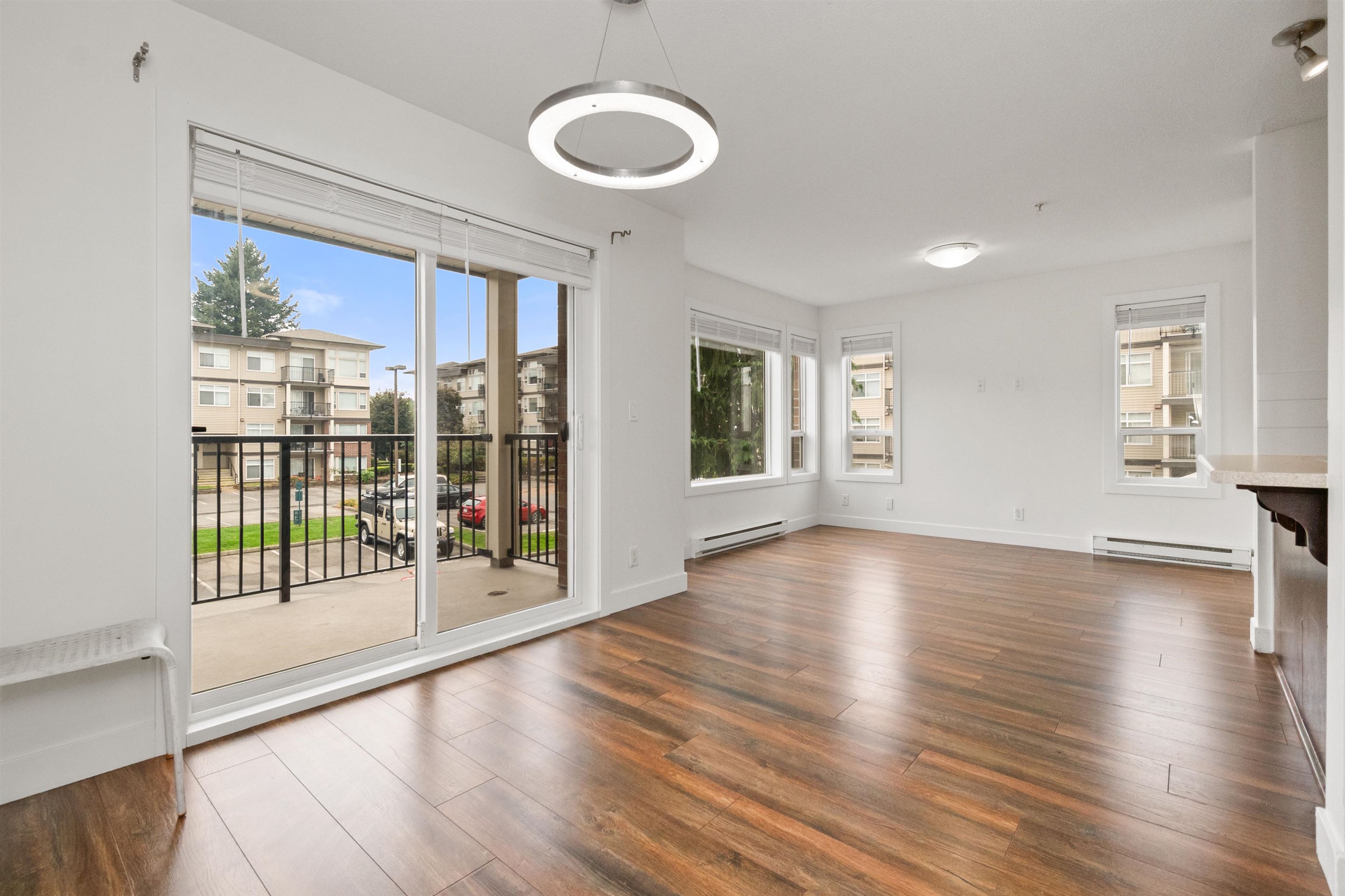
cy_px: 448
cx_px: 672
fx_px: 560
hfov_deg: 100.4
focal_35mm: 15
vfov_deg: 77.3
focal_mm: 10
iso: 320
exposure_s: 1/200
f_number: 7.1
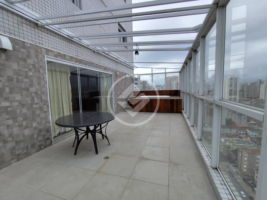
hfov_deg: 94.5
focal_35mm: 16
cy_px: 100
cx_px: 134
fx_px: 123
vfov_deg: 78.2
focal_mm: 1.65
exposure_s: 1/1827
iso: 50
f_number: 2.2
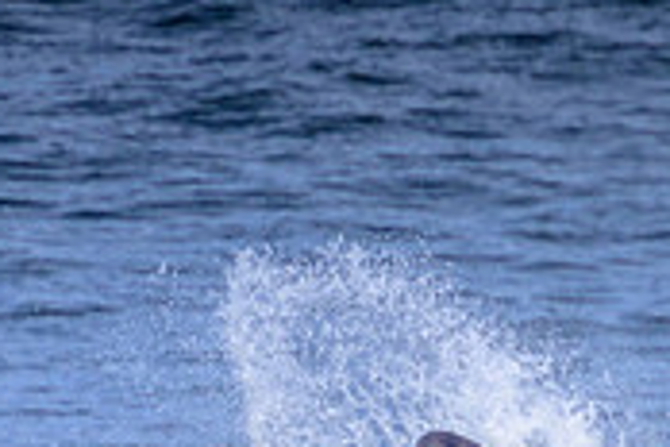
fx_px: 49706
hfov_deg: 0.8
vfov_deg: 0.5
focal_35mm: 2671
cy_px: 572
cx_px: 416
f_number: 11
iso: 900
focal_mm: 800
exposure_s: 1/2000
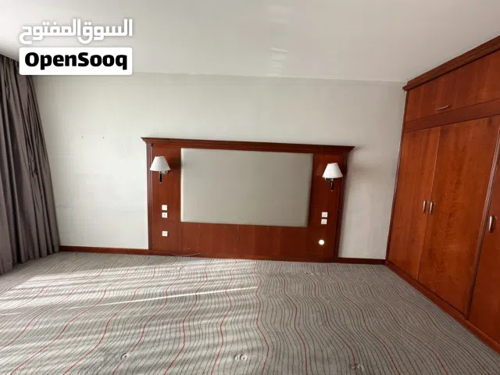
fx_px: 202
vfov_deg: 85.7
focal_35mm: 14
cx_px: 250
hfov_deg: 102.1
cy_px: 188
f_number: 2.2
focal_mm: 2.22
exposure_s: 1/99
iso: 50
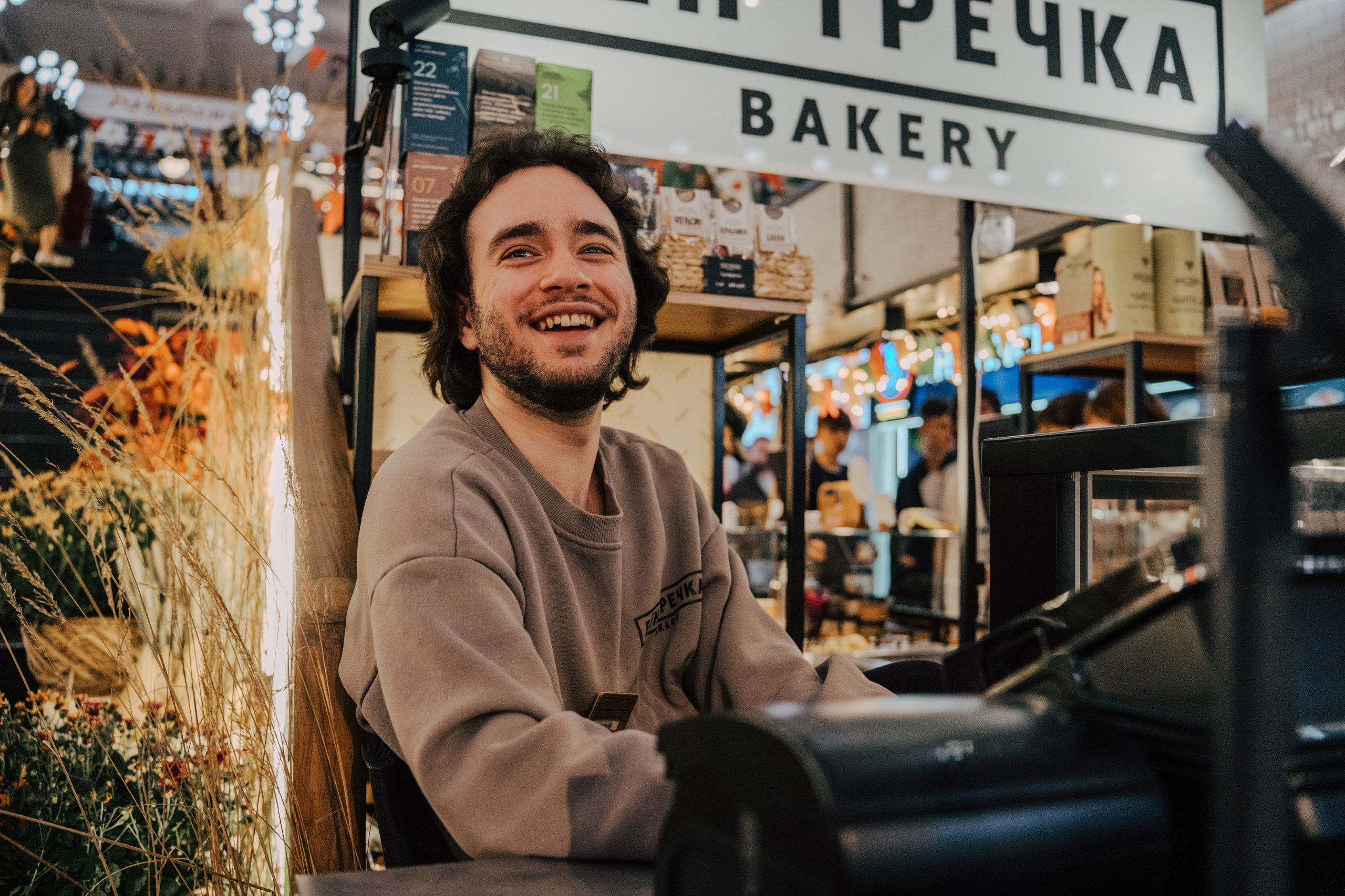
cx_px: 672
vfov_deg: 46.4
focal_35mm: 28
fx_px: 1046
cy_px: 448
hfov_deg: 65.5
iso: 3200
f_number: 2.8
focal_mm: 28
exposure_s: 1/640
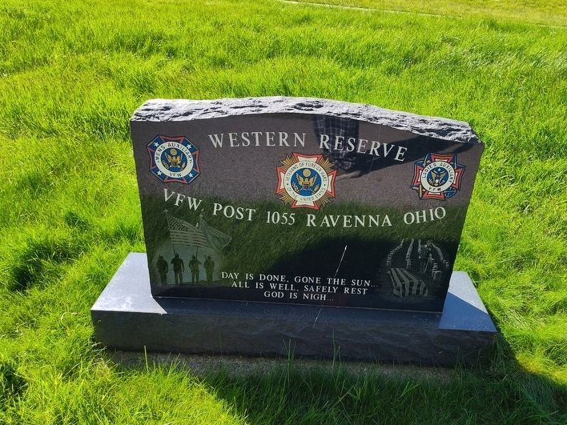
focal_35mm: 26
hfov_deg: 67.1
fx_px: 426
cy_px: 200
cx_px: 316
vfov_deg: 53.0
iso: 100
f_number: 1.8
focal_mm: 5.56
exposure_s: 1/462
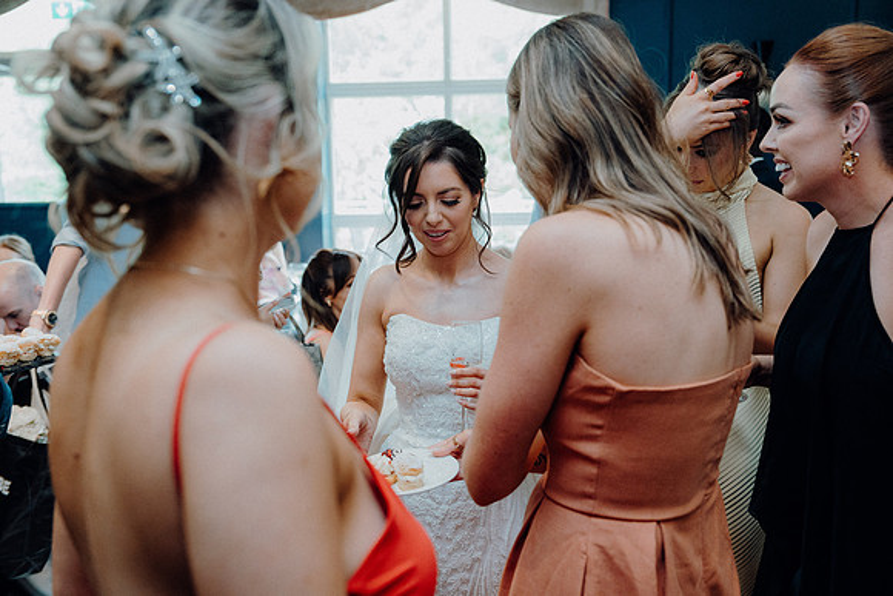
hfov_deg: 54.4
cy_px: 298
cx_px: 446
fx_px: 868
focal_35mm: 35
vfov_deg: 37.9
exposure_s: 1/160
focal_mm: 35
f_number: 3.5
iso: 2500
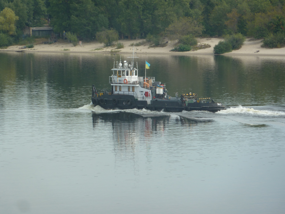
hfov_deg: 7.1
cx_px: 142
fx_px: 2289
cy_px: 107
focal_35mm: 278
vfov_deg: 5.3
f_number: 4.8
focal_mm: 45.7
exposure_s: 1/250
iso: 80
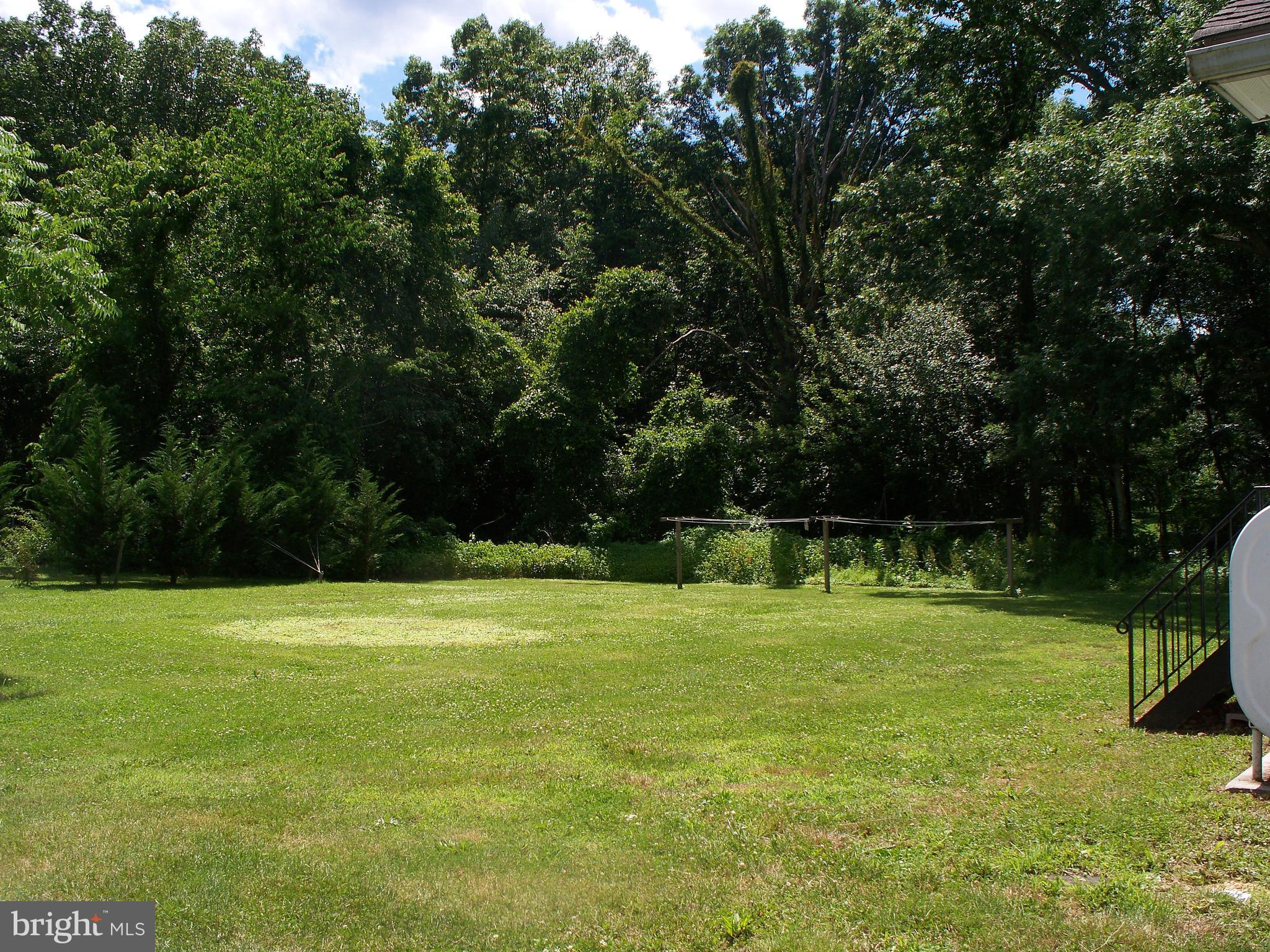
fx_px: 1321
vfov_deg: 39.7
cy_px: 476
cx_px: 635
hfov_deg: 51.4
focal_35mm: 36
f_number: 5
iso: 64
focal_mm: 7.54
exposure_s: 1/320
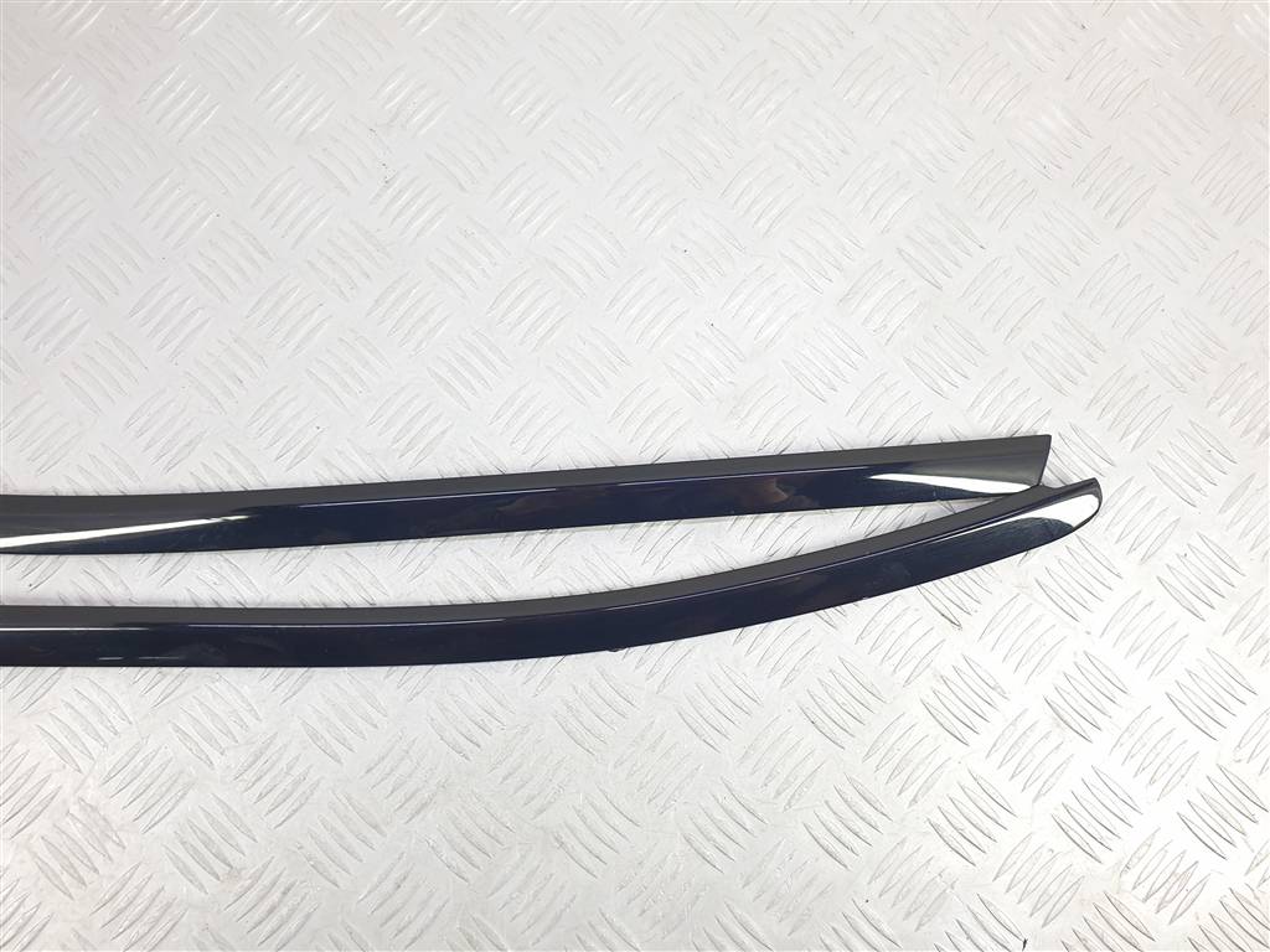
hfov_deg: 67.3
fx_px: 954
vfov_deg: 53.1
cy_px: 476
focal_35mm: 26
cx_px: 635
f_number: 2.4
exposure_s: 1/50
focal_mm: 4.3
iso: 64
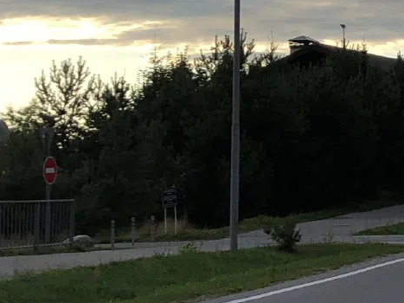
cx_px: 624
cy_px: 29
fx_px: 1680
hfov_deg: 12.9
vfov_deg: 10.2
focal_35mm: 144
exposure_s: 1/906
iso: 20
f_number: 1.8
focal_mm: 4
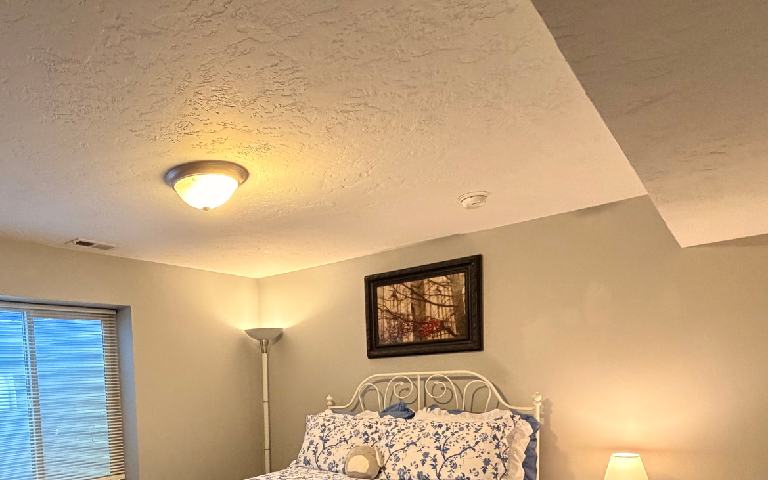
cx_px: 221
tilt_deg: -4.0
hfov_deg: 67.3
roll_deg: +3.0
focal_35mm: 26
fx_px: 544
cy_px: 419
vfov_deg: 44.0
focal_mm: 2.22
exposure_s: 1/60
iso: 640
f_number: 2.2
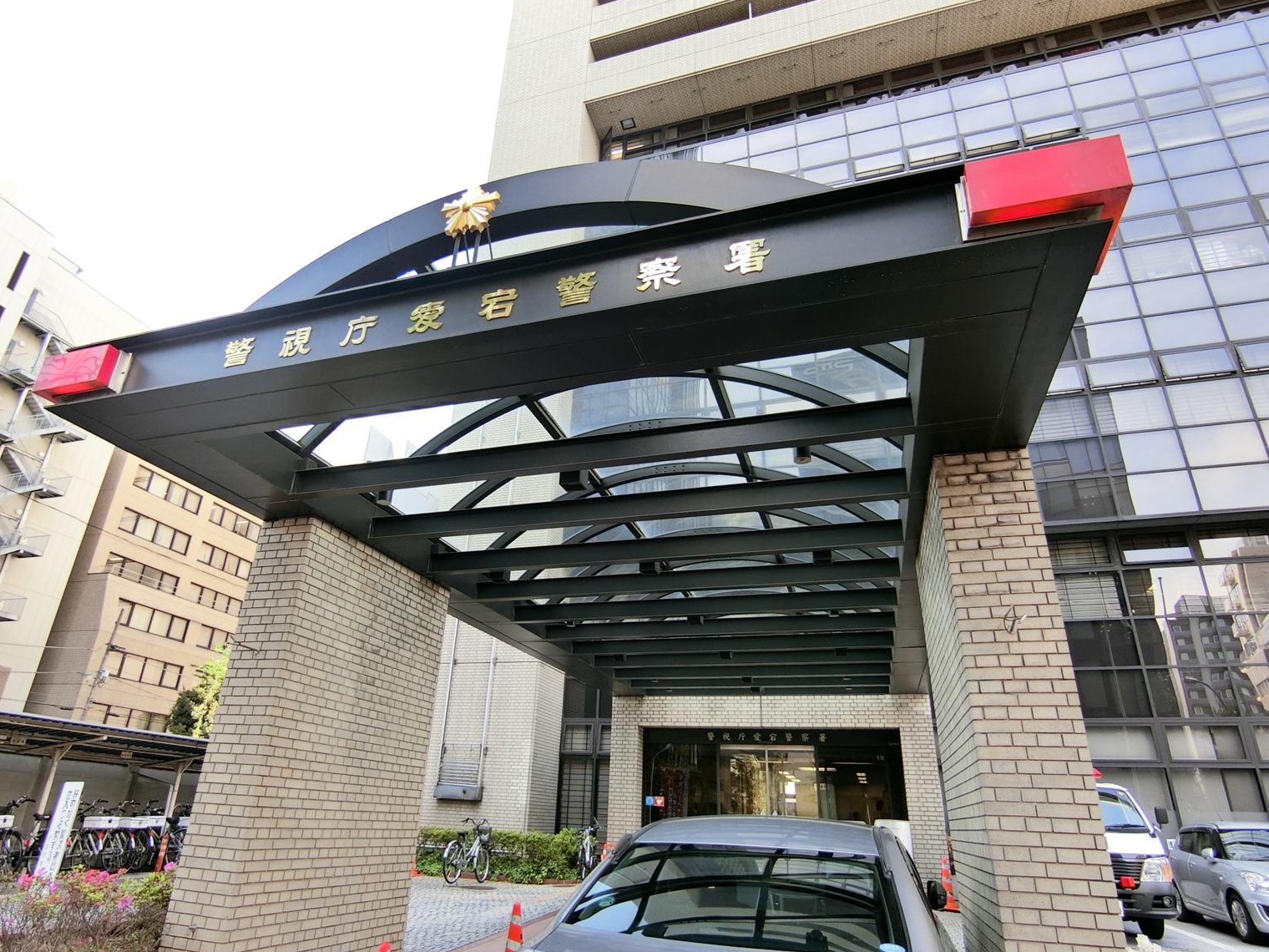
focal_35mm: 20
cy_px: 492
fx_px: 733
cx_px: 605
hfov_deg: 81.7
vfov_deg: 66.0
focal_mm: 4.06
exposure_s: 1/125
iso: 80
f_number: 2.7
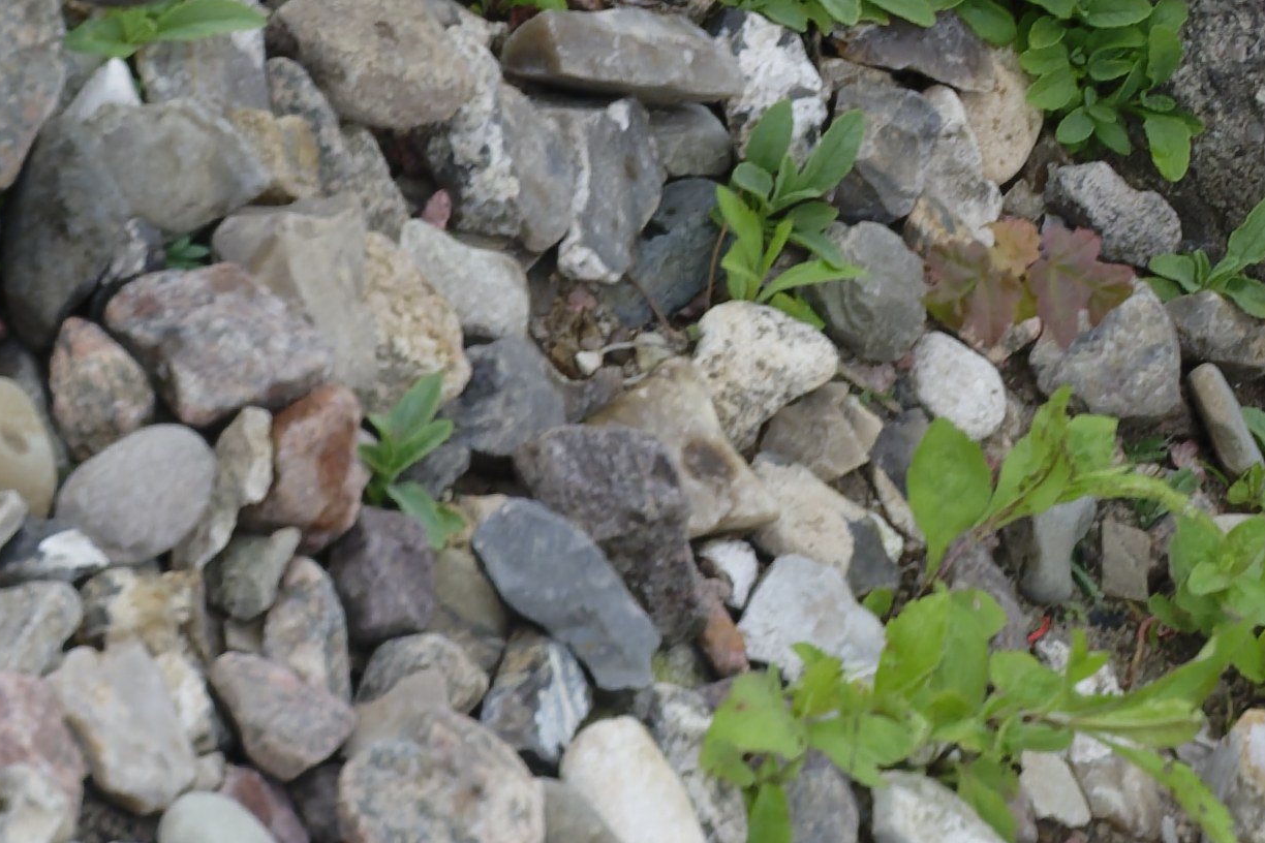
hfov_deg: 4.0
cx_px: 2322
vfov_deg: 2.7
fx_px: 17884
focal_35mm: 509
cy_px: -1033
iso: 400
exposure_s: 1/200
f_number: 10
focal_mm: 103
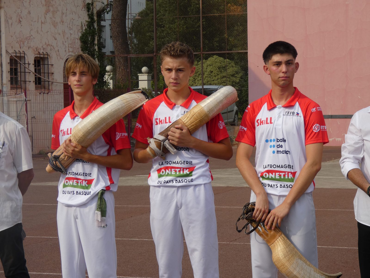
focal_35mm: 93
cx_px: 185
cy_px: 139
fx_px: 994
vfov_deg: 15.9
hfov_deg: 21.1
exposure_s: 1/640
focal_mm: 16.6
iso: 80
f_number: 4.7
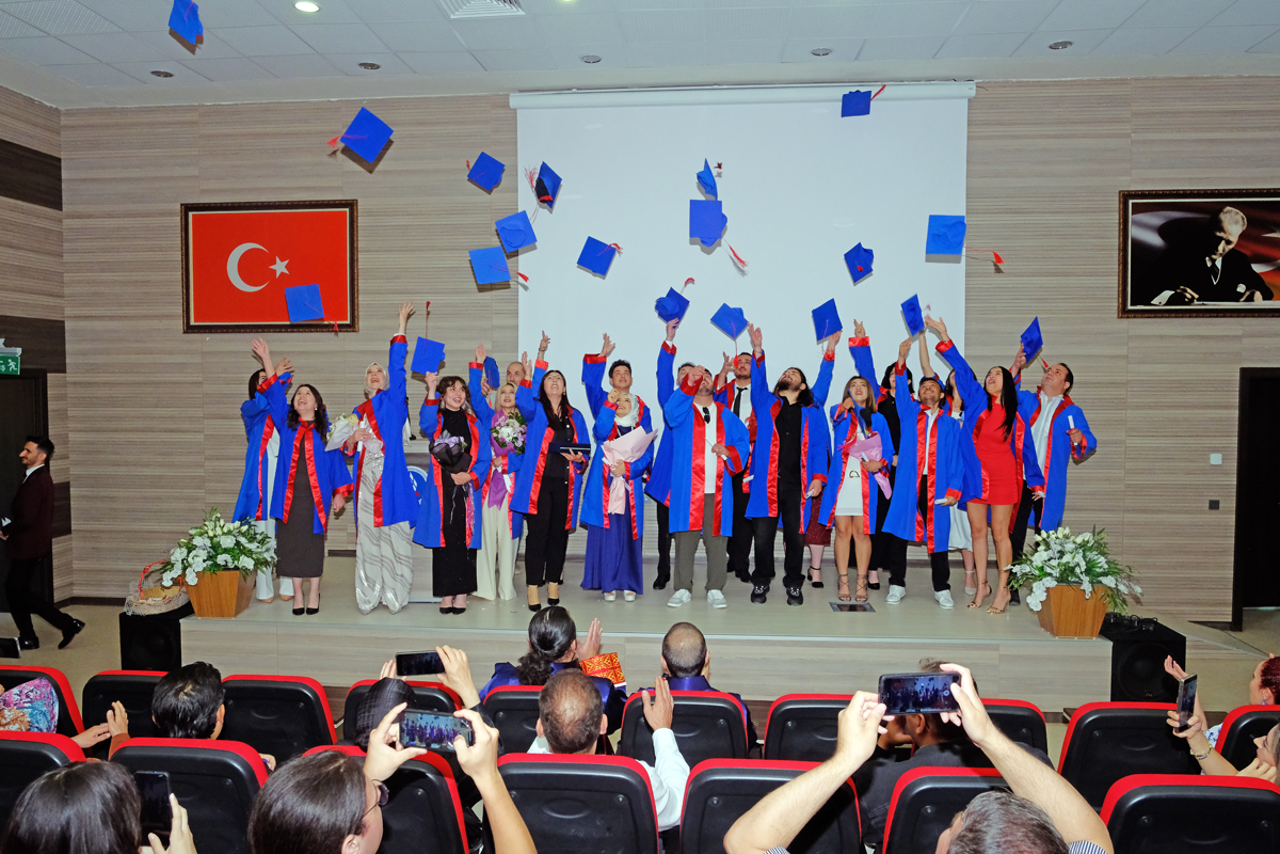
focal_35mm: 26
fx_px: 924
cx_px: 640
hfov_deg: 69.4
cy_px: 427
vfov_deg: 49.6
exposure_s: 1/250
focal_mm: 17
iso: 2000
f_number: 5.6
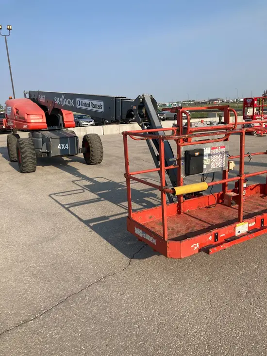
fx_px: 288
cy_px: 178
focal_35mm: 28
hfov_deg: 49.8
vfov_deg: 63.4
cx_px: 134
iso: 20
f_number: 1.8
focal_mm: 3.99
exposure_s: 1/1845
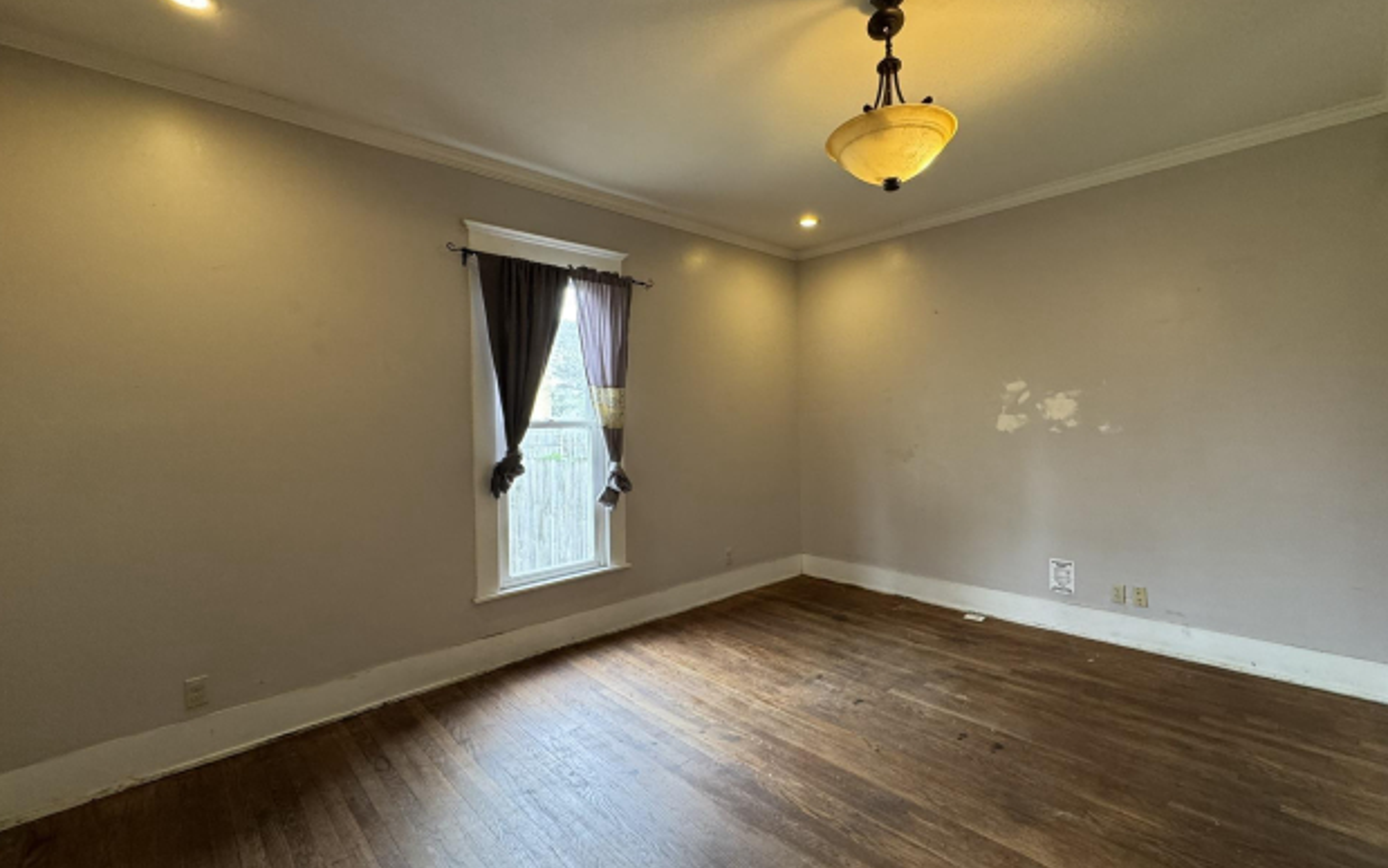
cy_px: 424
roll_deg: +0.8
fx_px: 605
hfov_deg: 97.7
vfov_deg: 71.3
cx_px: 728
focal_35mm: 16
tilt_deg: -0.6
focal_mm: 2.22
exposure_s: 1/60
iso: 250
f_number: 2.2
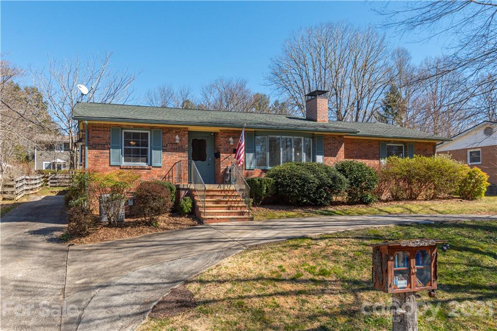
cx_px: 248
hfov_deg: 73.7
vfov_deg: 53.1
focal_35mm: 24
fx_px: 331
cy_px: 166
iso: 400
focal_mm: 24
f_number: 7.1
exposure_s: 1/800
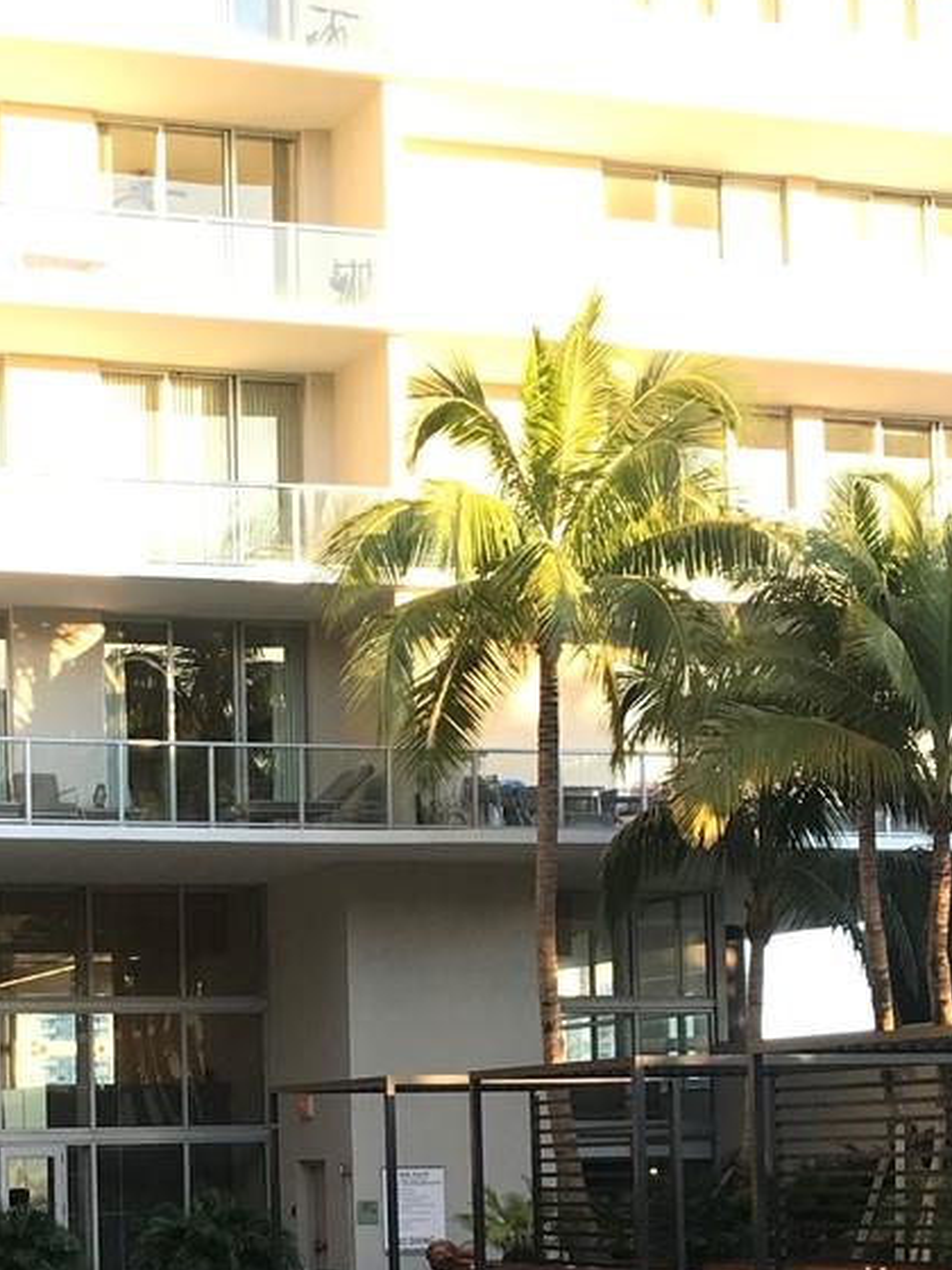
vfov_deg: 24.0
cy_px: 1057
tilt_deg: +3.1
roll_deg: +1.2
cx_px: 104
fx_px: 2934
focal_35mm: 80
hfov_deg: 18.2
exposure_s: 1/120
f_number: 1.8
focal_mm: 3.99
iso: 20
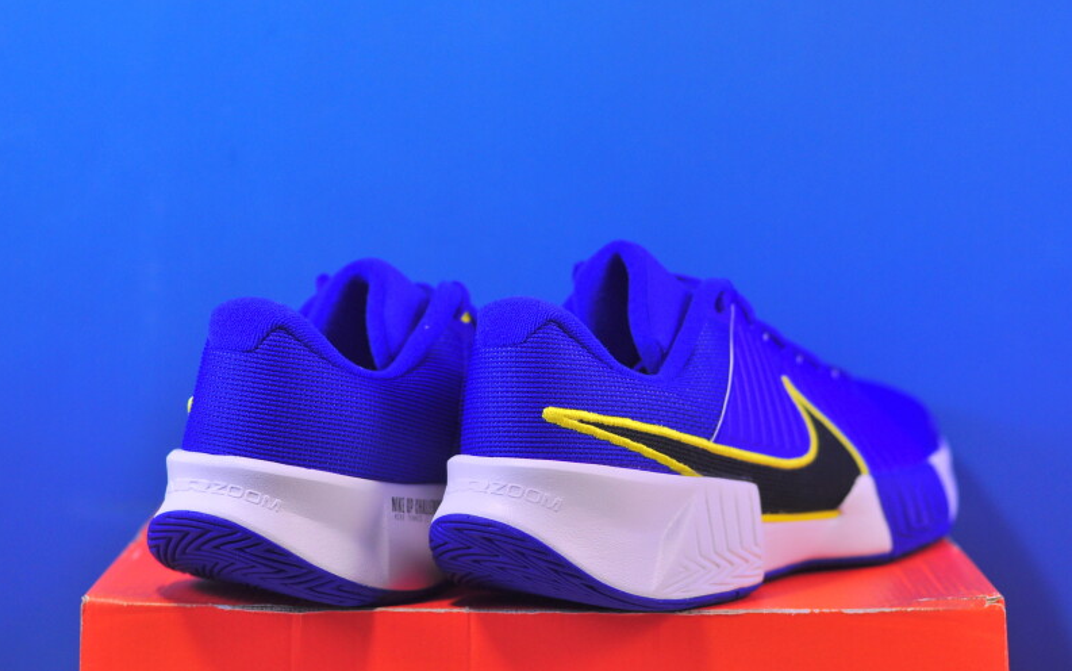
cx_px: 534
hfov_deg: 26.8
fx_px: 2250
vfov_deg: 16.9
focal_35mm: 77
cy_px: 315
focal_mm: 50
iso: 250
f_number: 2.5
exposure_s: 1/320
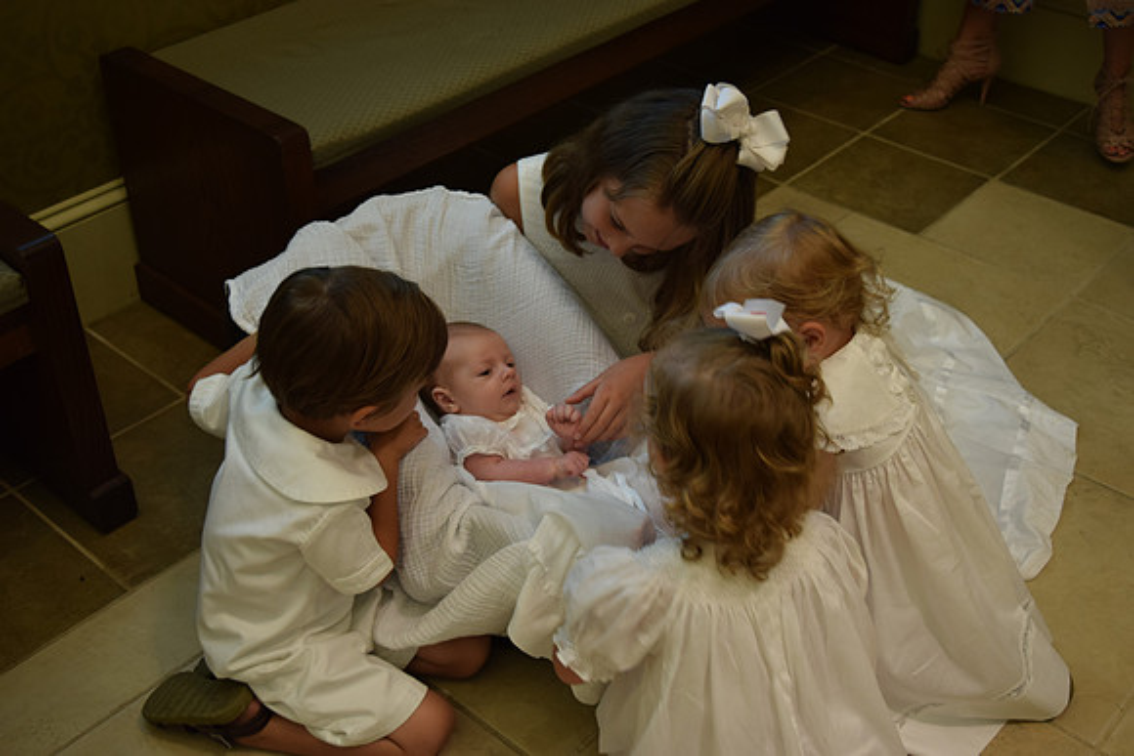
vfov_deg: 30.9
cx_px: 567
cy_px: 378
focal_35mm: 44
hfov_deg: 45.0
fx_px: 1371
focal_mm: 29
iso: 500
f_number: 4.2
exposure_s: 1/60
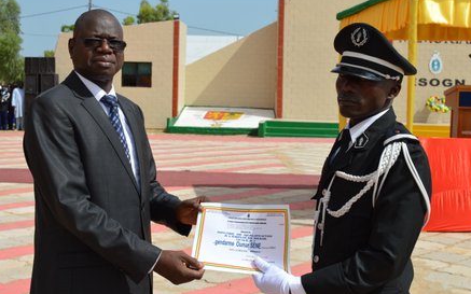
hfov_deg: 35.7
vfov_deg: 22.7
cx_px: 240
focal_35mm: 57
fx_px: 732
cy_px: 132
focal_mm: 34
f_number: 10
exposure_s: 1/400
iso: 100
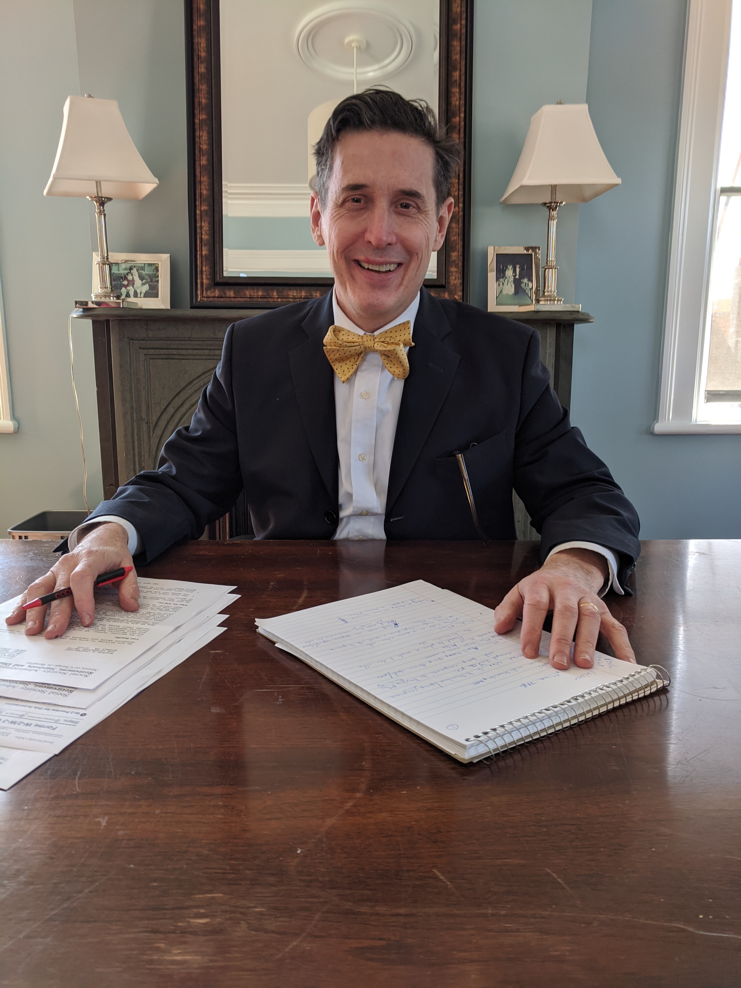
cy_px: 494
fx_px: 742
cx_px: 370
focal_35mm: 26
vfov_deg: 67.3
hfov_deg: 53.1
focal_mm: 4.67
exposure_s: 1/143
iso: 94
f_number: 2
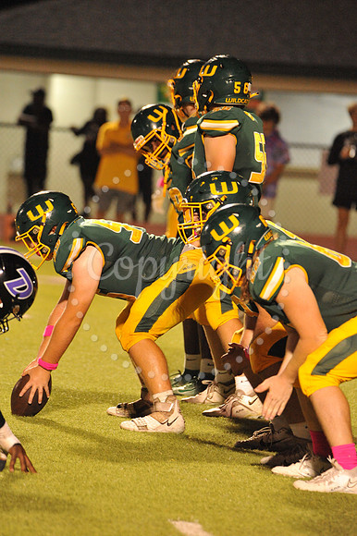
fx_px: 5212
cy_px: 268
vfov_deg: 5.9
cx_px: 178
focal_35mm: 350
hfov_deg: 3.9
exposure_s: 1/200
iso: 6400
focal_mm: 350
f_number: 6.3
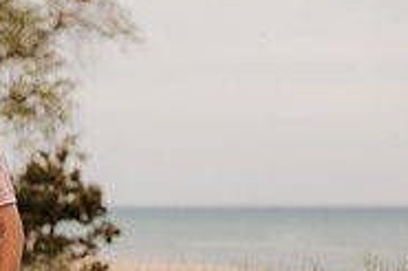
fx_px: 3023
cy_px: 327
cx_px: -161
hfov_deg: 7.6
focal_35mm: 267
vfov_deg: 5.1
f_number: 2.8
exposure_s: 1/1000
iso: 200
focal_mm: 85
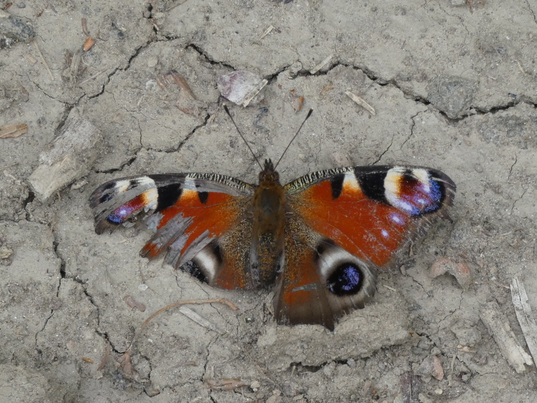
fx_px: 3553
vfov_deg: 6.5
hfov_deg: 8.6
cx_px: 268
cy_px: 202
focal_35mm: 229
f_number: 5.5
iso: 250
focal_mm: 41.1
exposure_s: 1/80
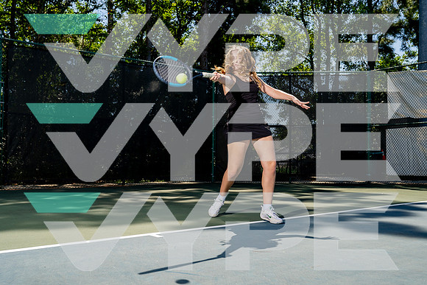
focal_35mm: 38
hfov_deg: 50.8
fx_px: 449
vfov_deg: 35.2
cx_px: 213
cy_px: 142
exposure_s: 1/1250
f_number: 4.5
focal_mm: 34
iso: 100
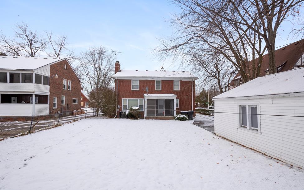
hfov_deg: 97.8
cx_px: 154
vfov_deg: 71.2
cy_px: 96
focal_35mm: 16
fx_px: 133
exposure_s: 1/30
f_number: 11
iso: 160
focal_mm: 10
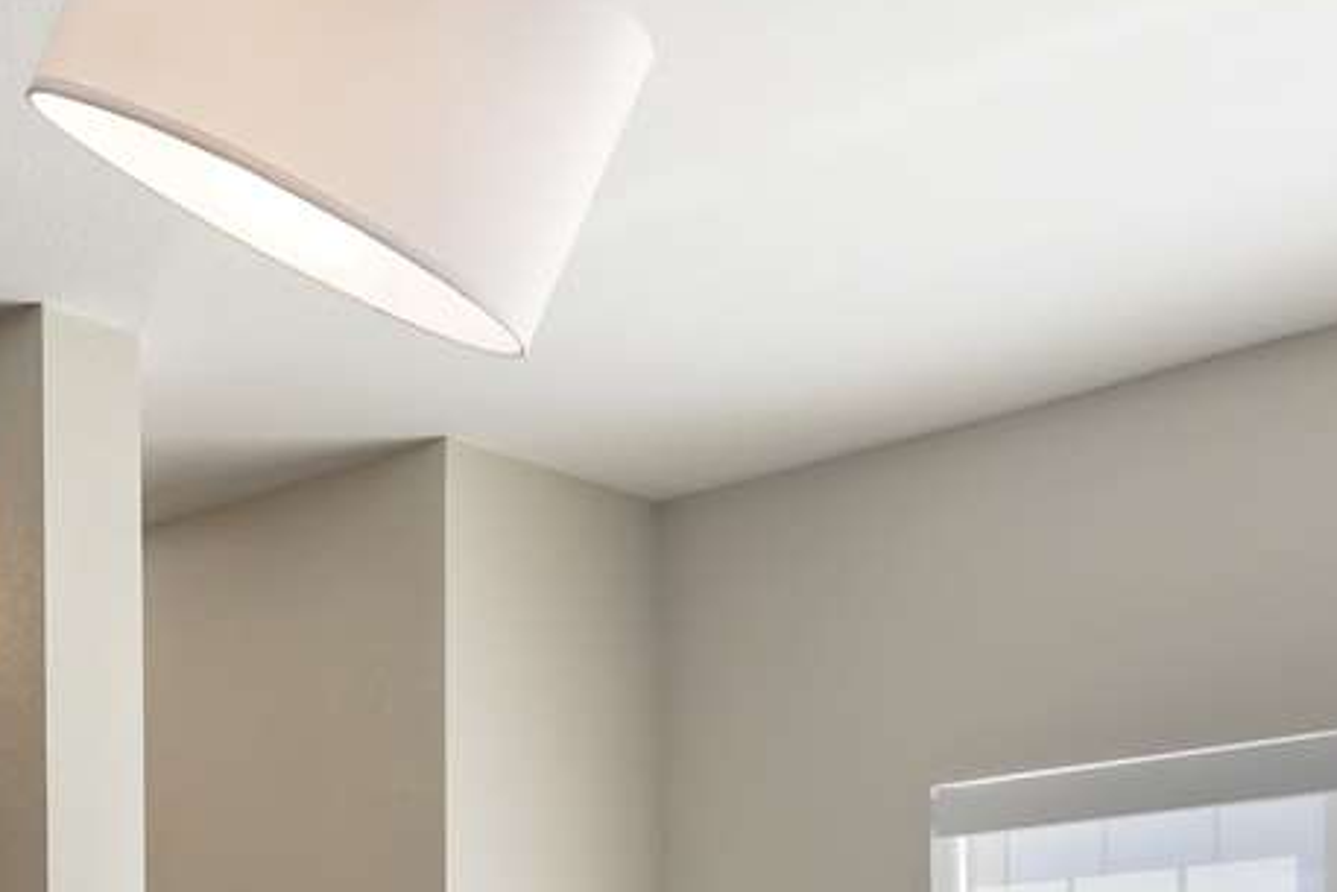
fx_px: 2192
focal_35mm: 59
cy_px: 1427
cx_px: 291
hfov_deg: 33.1
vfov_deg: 19.4
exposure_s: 1/15
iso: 320
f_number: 9
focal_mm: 18
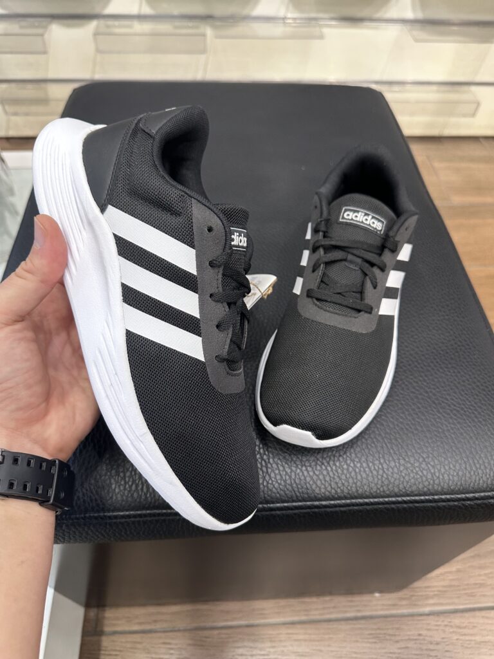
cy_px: 330
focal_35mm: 24
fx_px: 457
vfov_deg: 71.6
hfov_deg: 56.8
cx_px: 247
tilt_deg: -52.7
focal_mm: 6.86
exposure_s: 1/50
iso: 200
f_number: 1.78
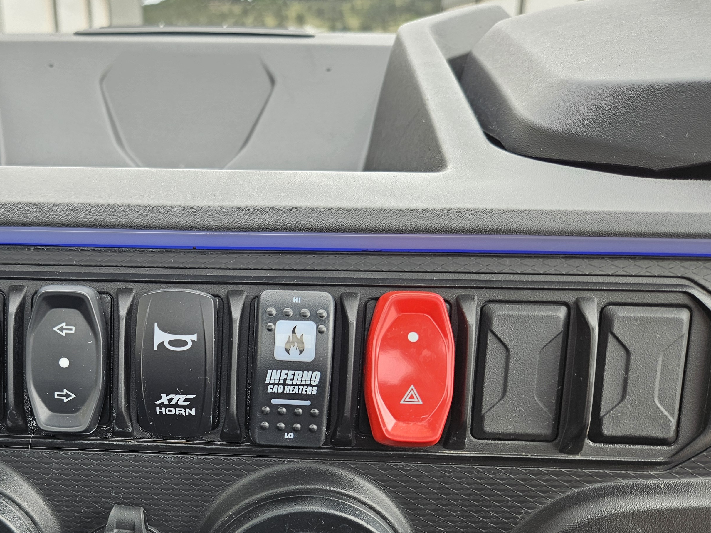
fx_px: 781
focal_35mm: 38
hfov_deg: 46.8
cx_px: 162
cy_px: 400
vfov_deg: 36.8
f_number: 1.8
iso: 32
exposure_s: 1/180
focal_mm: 5.4
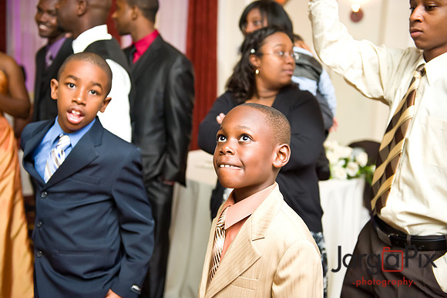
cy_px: 149
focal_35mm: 48
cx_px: 224
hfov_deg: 41.1
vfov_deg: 28.0
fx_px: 596
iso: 3200
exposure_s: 1/125
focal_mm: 48
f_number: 3.2
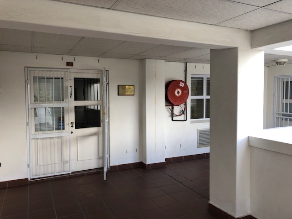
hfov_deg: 63.4
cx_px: 146
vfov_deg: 49.7
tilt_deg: -1.8
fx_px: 236
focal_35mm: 28
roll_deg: +0.9
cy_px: 110
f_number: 1.8
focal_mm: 3.99
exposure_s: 1/100
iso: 25
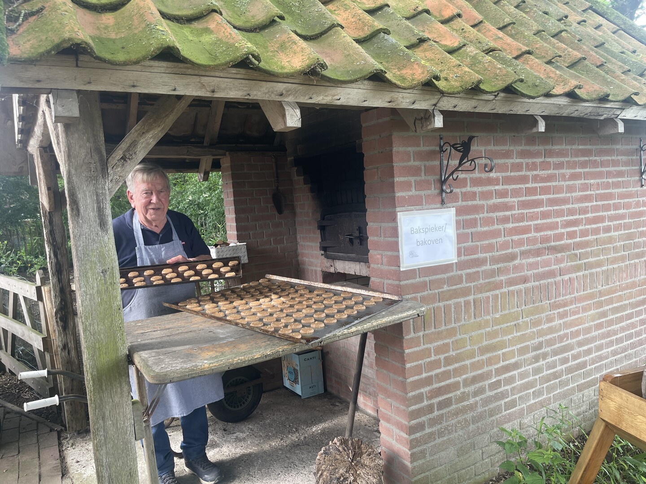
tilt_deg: -5.1
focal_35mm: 26
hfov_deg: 67.3
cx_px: 323
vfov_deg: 53.1
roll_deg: +4.4
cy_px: 242
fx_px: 485
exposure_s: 1/121
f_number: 1.6
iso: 40
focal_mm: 4.2
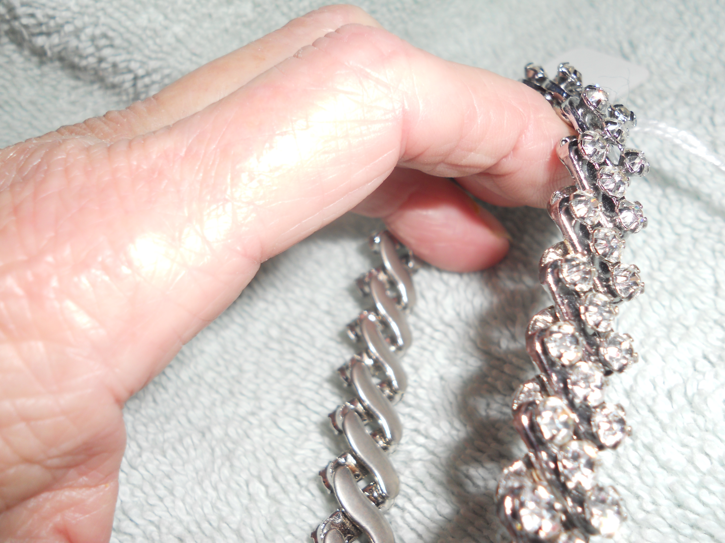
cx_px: 362
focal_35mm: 32
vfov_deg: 44.2
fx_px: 670
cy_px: 272
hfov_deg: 56.8
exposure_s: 1/25
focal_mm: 5.8
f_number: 8.8
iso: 80
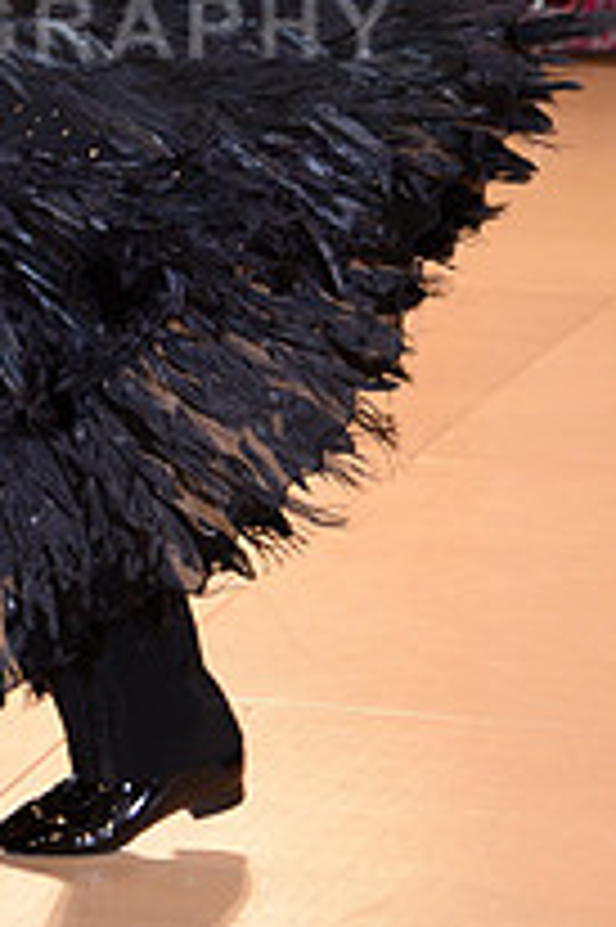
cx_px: -155
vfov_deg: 8.6
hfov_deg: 5.7
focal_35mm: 239
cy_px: -9
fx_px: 6144
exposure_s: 1/200
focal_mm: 85
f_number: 4.5
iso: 1250
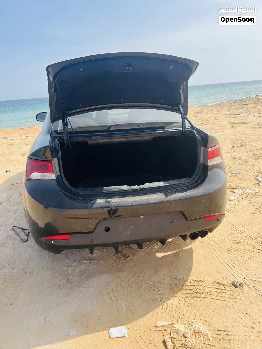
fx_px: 262
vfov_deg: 67.3
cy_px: 174
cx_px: 131
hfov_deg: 53.1
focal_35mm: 26
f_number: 1.5
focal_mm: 5.7
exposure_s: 1/2632
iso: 50
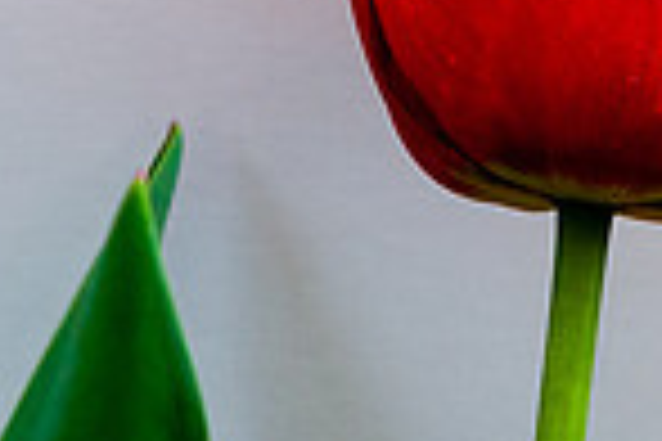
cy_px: -371
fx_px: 7300
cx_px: 234
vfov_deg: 3.4
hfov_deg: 5.2
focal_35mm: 397
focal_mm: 70
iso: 400
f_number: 7.1
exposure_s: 1/200
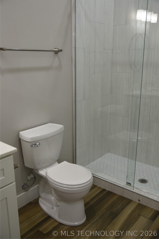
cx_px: 80
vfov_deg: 57.2
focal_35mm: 33
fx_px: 219
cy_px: 120
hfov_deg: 40.0
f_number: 3.2
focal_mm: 22
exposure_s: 1/30
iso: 100
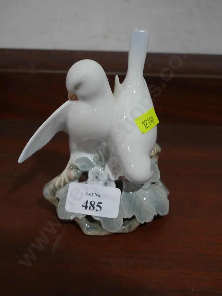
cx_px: 111
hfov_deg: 27.1
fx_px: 461
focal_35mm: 54
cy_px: 148
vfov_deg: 35.5
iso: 320
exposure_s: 1/60
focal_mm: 27
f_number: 5.3
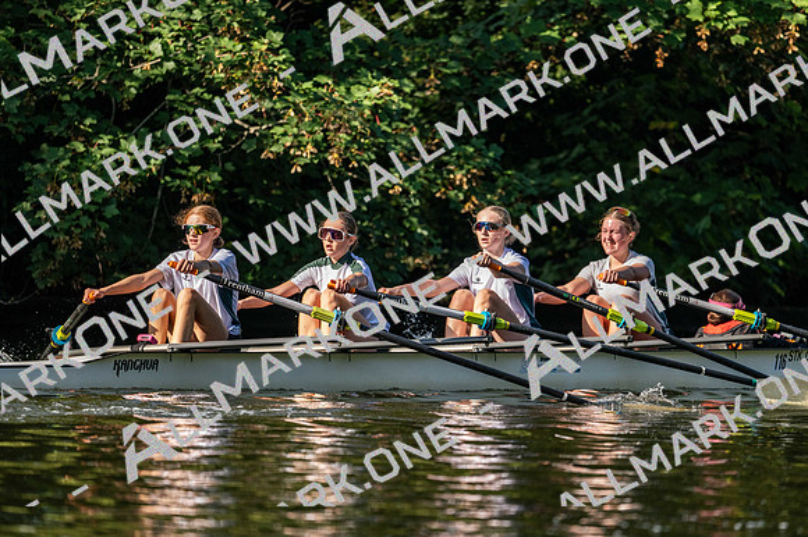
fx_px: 8974
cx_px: 404
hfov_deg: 5.2
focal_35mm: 400
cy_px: 268
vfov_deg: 3.4
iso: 800
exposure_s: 1/2500
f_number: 4.5
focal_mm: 400
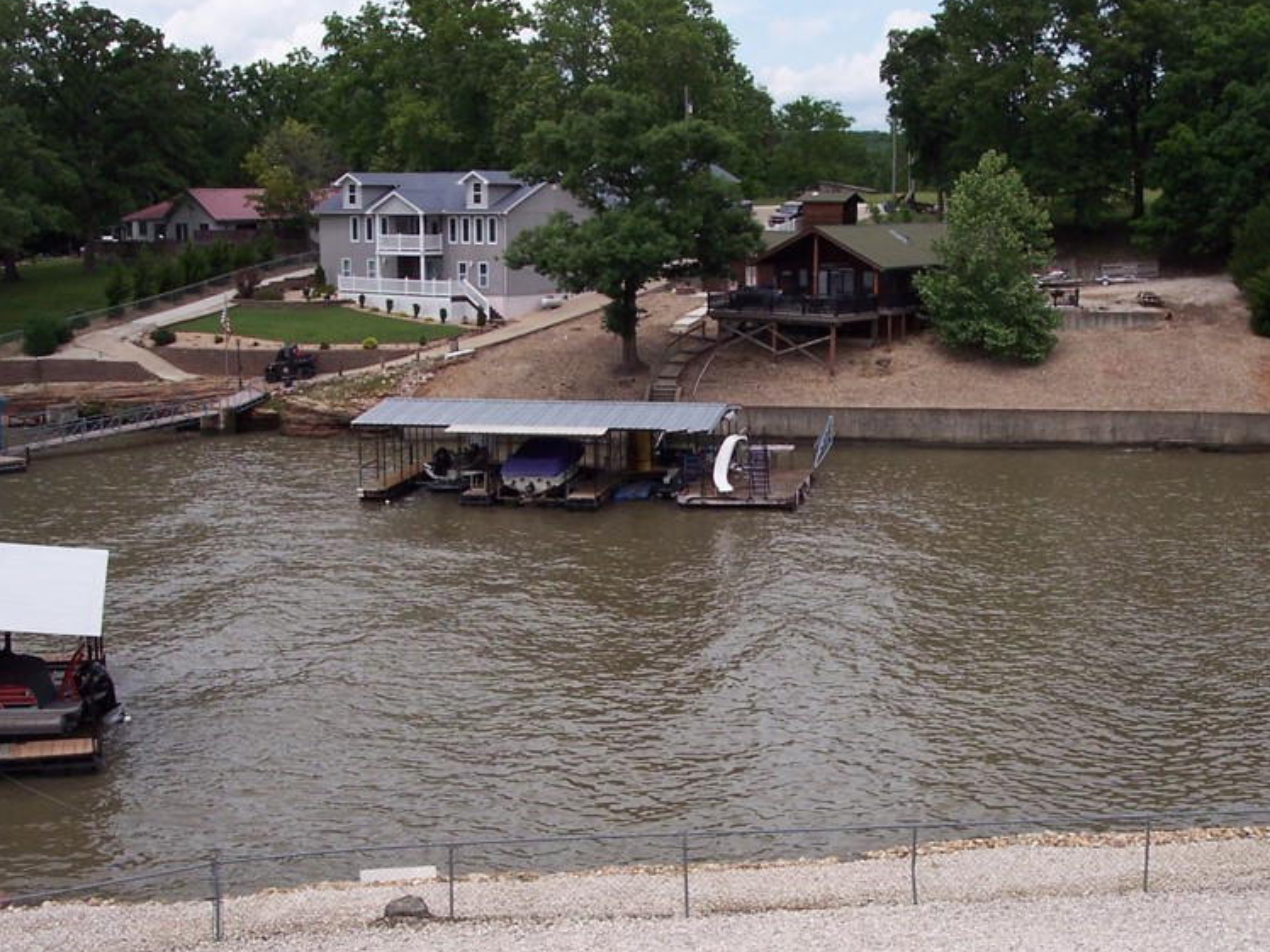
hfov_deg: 36.7
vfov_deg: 28.0
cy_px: 524
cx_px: 757
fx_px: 1908
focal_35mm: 52
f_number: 4.8
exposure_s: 1/700
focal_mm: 8
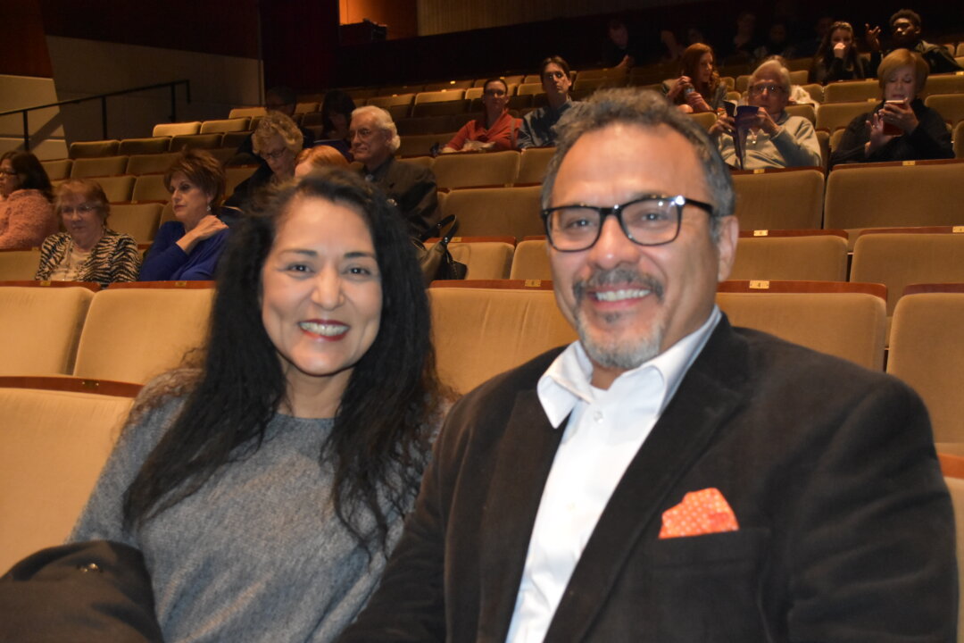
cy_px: 322
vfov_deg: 31.9
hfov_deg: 46.4
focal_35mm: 42
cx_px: 482
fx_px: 1125
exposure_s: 1/60
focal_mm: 28
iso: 4500
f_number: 4.5
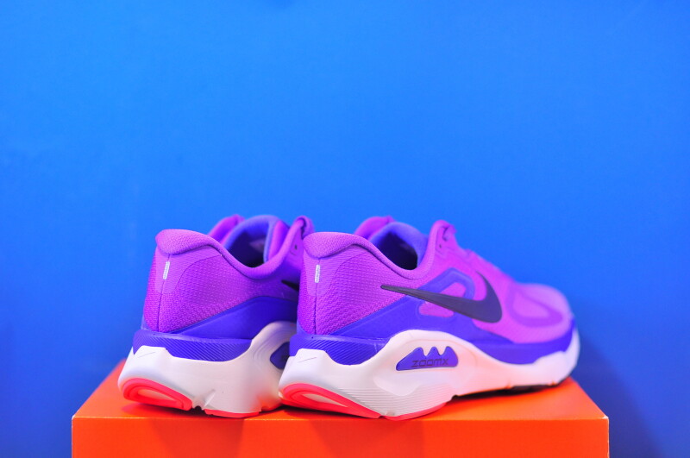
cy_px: 229
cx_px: 345
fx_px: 1435
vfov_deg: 18.1
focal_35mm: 75
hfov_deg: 27.0
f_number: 2
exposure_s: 1/320
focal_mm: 50
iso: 250
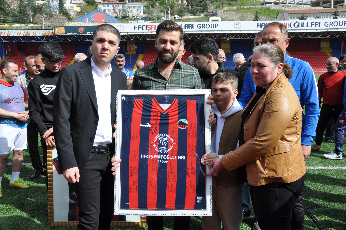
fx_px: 346
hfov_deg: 53.2
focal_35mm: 36
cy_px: 115
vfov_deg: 36.8
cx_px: 173
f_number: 9
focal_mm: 24
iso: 200
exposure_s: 1/320
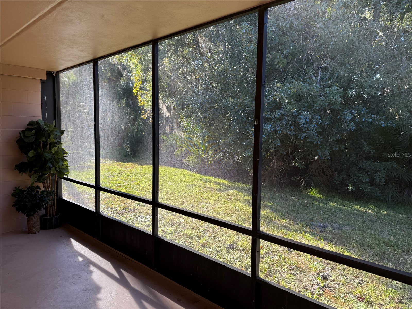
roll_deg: -0.4
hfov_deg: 71.6
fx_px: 286
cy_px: 154
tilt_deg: -4.7
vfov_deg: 56.8
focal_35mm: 24
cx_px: 206
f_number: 1.78
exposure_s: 1/345
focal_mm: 6.76
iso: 80
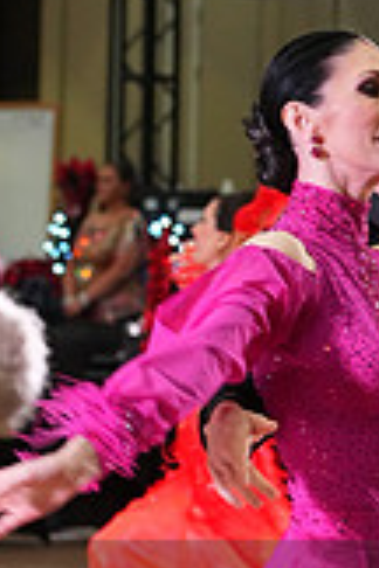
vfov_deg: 5.9
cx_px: 360
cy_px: 659
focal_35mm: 347
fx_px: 5479
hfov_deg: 4.0
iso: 3200
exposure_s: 1/200
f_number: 5
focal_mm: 97
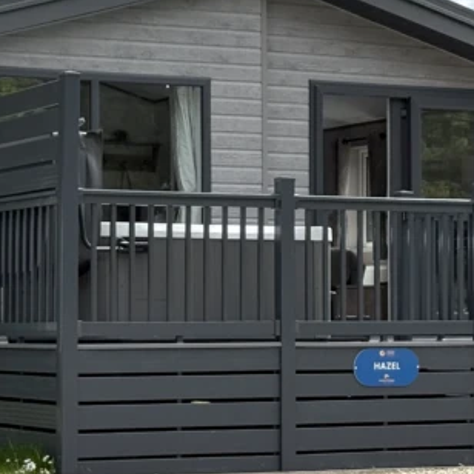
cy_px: 252
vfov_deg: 12.4
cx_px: 283
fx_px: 2184
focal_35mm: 141
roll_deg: -0.3
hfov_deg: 12.4
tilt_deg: +2.2
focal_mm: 6.76
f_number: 1.78
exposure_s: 1/4098
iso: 100
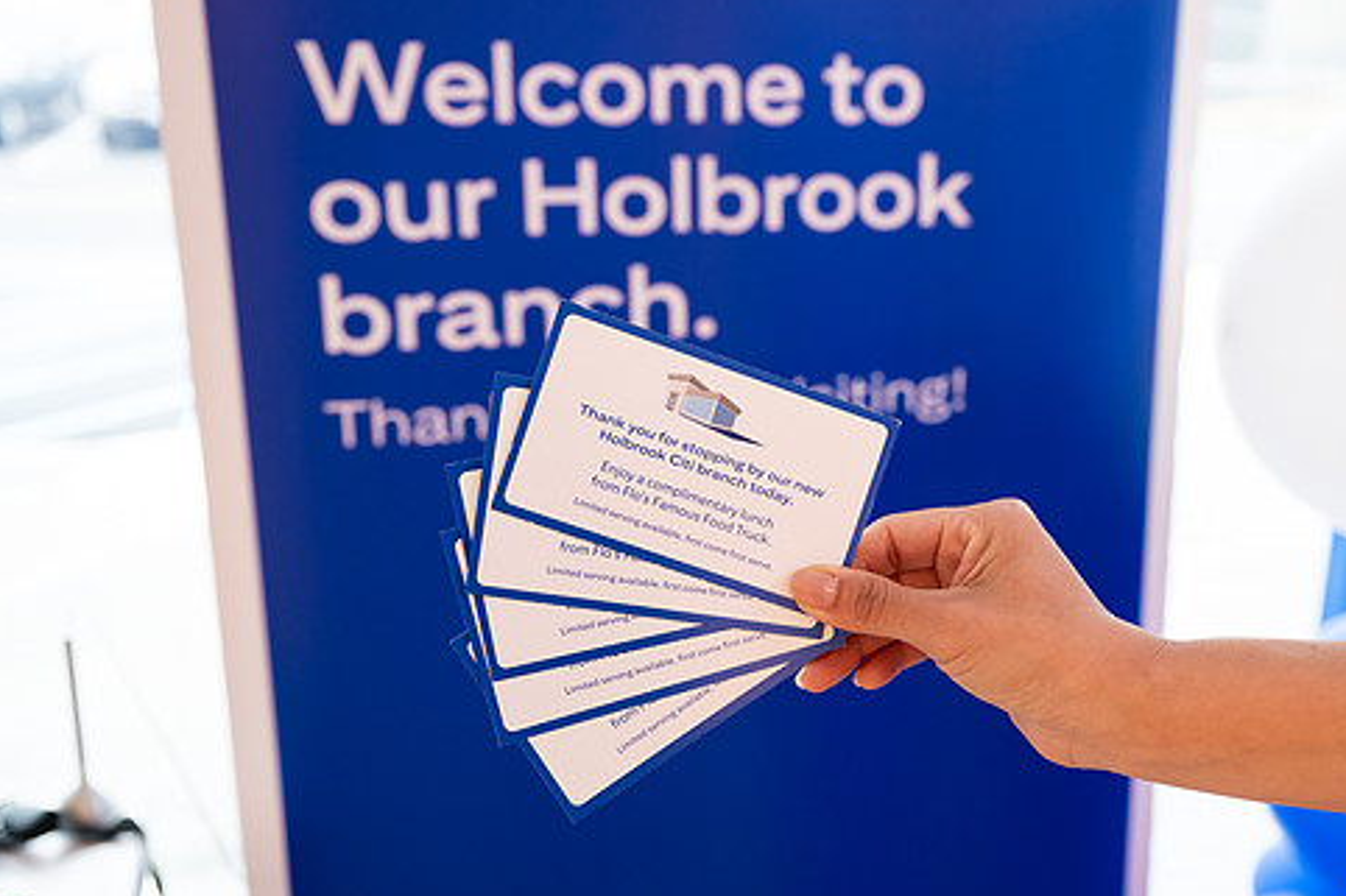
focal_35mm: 40
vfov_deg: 33.4
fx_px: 1495
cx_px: 757
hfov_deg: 48.4
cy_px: 486
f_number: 3.5
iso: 800
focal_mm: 33
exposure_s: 1/200
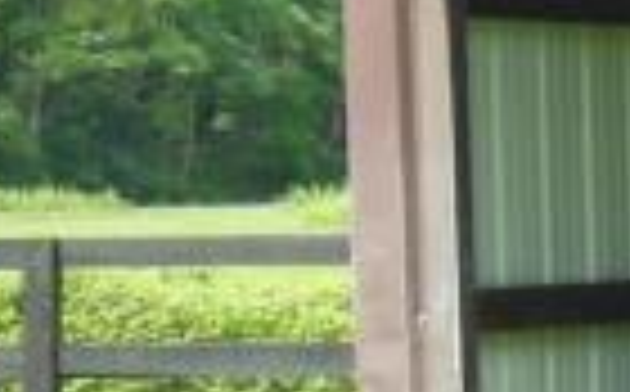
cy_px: 140
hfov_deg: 5.3
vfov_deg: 3.4
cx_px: 1156
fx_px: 6668
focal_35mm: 389
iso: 125
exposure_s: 1/250
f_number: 4
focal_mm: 8.9
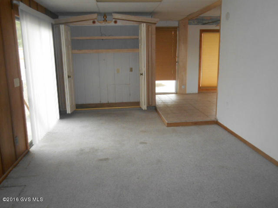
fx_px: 249
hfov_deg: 58.4
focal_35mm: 31
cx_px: 139
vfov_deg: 45.4
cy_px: 104
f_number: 3.6
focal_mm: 5.5
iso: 320
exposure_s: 1/25
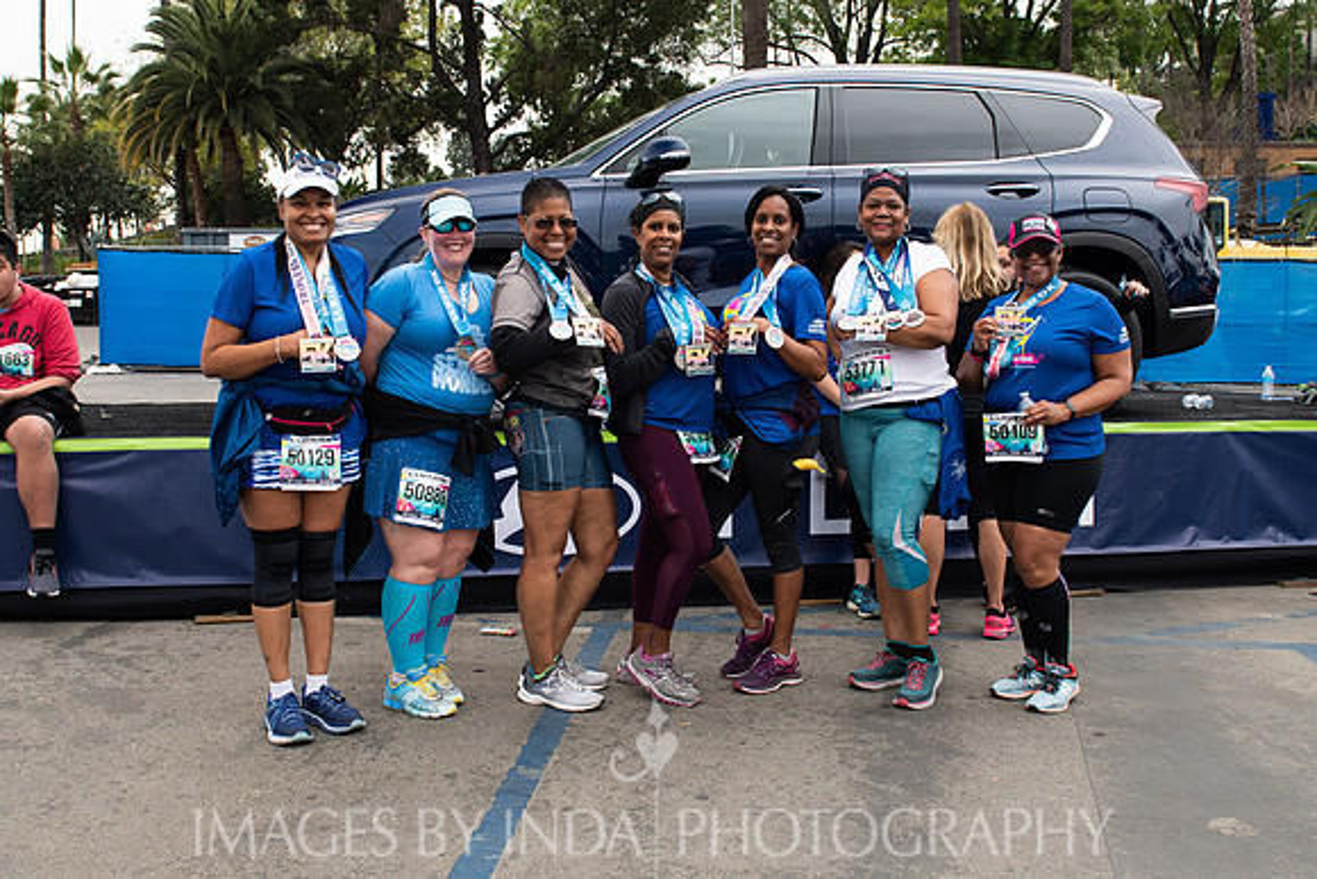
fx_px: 1317
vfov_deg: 36.9
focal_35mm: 36
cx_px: 658
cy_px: 440
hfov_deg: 53.1
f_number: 5.6
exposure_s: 1/125
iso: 200
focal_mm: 24
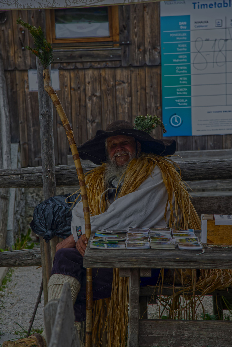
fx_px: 1159
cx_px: 116
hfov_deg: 11.4
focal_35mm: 120
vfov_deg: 17.1
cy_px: 174
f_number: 8
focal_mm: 120
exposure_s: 1/100
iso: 100
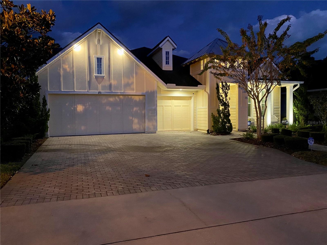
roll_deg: +0.2
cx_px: 164
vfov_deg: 53.1
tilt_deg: -2.5
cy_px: 122
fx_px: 246
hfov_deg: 67.3
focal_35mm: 26
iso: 640
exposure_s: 1/40
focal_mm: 4.25
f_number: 1.8
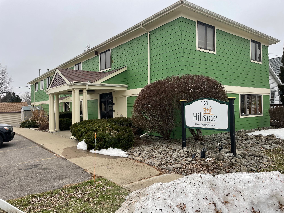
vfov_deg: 53.1
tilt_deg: -0.9
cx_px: 142
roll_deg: +1.3
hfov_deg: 67.3
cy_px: 106
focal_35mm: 26
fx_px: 213
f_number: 1.6
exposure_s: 1/329
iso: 32
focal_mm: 4.2
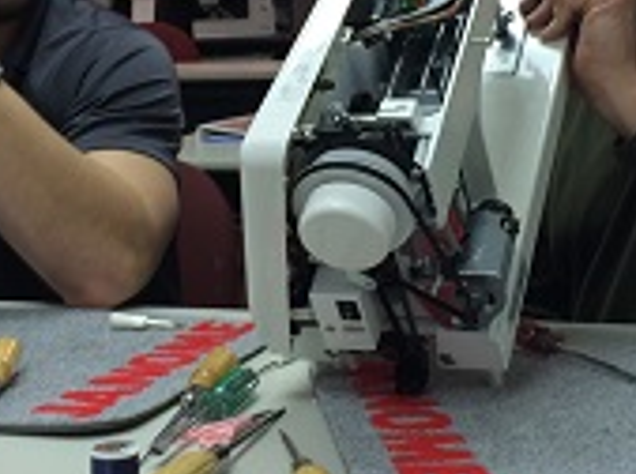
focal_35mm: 89
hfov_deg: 22.1
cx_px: 342
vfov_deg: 16.4
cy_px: 73
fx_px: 1632
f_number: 2.2
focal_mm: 4.12
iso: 50
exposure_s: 1/30
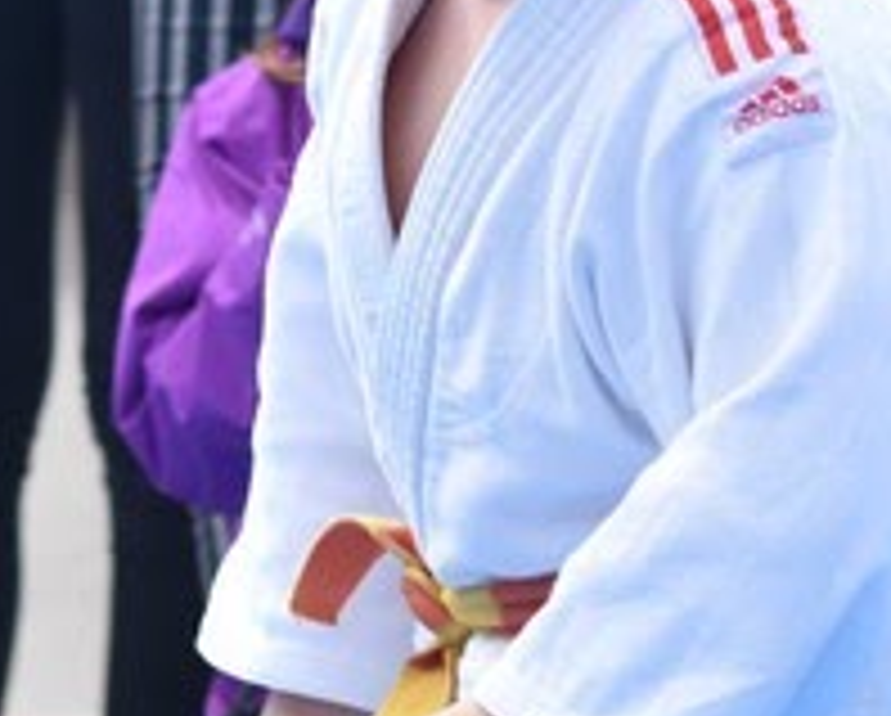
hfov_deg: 2.7
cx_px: 684
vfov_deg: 2.2
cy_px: 687
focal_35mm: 713
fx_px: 18830
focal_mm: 98
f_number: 3.5
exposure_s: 1/500
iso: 100
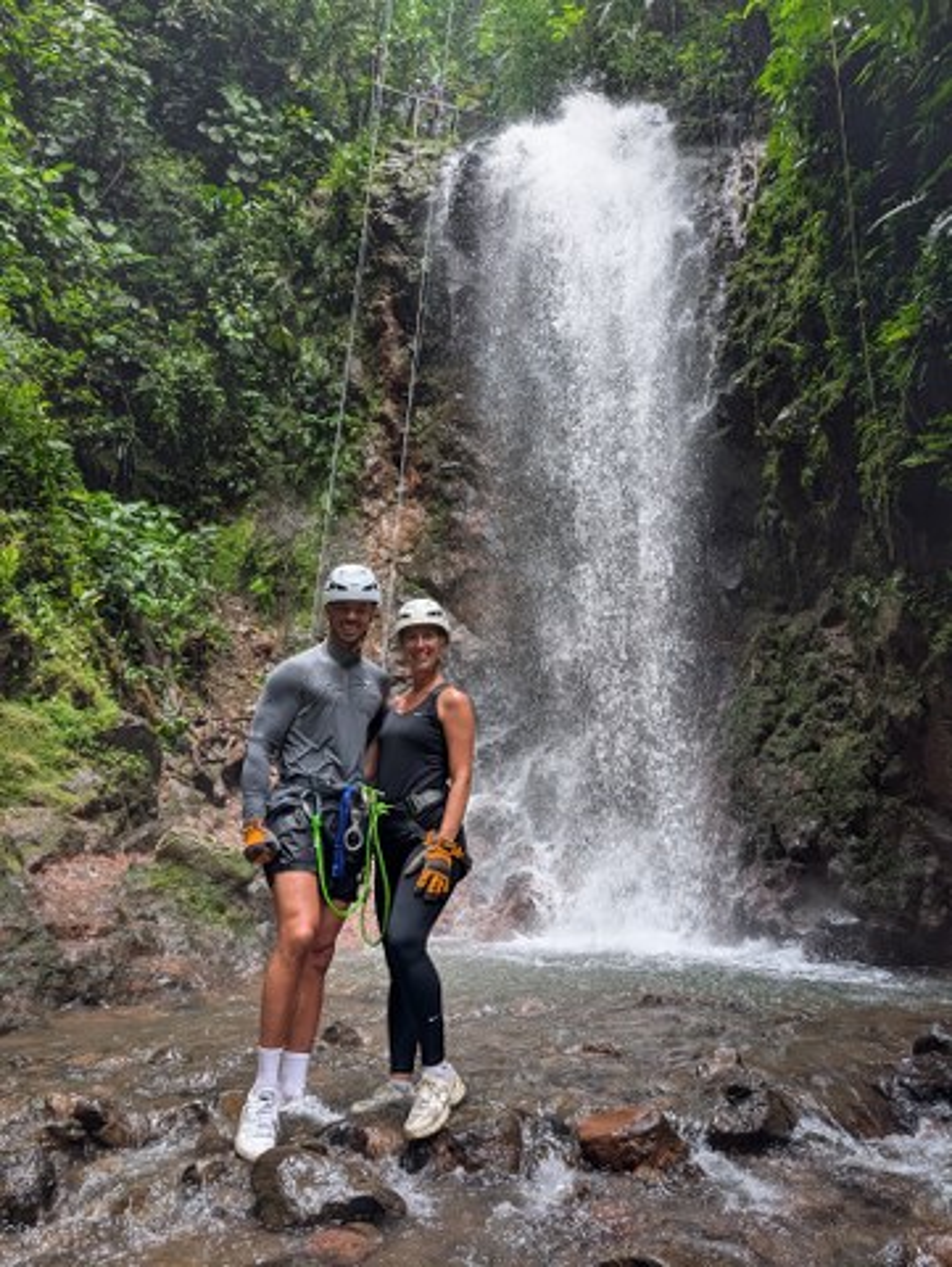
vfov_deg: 71.5
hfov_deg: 56.9
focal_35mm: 24
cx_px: 476
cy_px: 634
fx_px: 878
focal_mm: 6.9
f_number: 1.68
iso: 218
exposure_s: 1/431
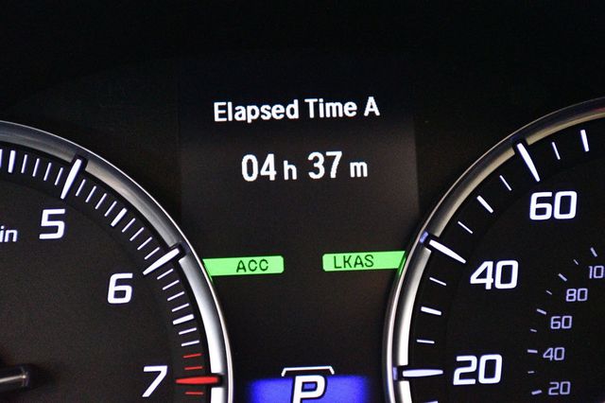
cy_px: 202
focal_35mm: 82
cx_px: 302
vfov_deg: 16.6
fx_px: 1377
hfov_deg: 24.8
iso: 12800
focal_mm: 55
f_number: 5.6
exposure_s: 1/60
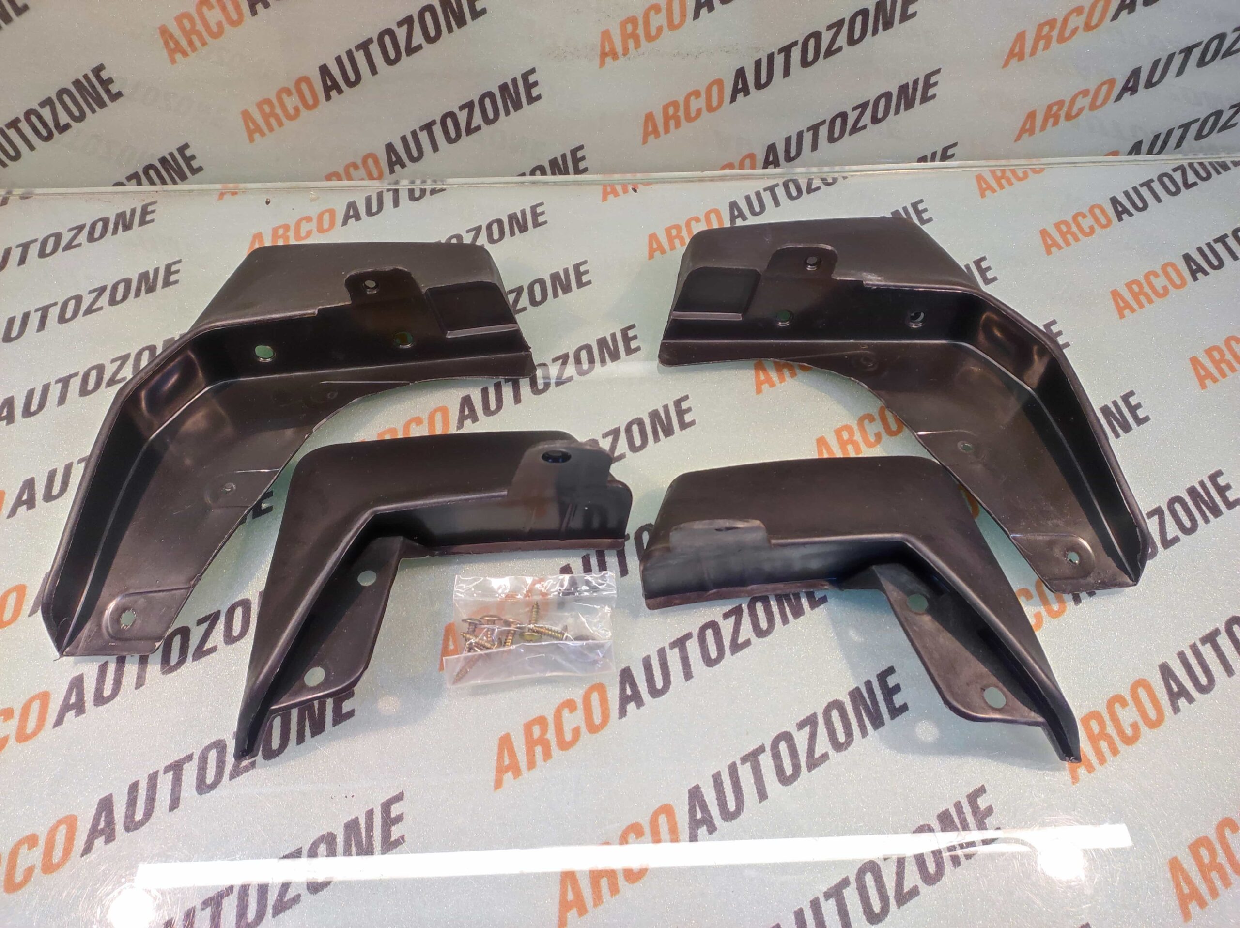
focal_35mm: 17
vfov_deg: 74.7
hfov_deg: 91.1
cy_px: 464
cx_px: 620
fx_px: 609
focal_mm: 4.74
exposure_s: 1/33
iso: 994
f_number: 1.79
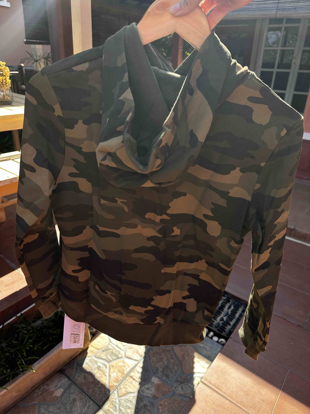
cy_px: 207
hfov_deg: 56.8
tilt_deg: -25.2
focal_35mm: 24
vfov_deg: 71.6
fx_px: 287
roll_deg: -3.1
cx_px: 155
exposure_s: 1/508
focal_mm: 6.86
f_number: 1.78
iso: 80
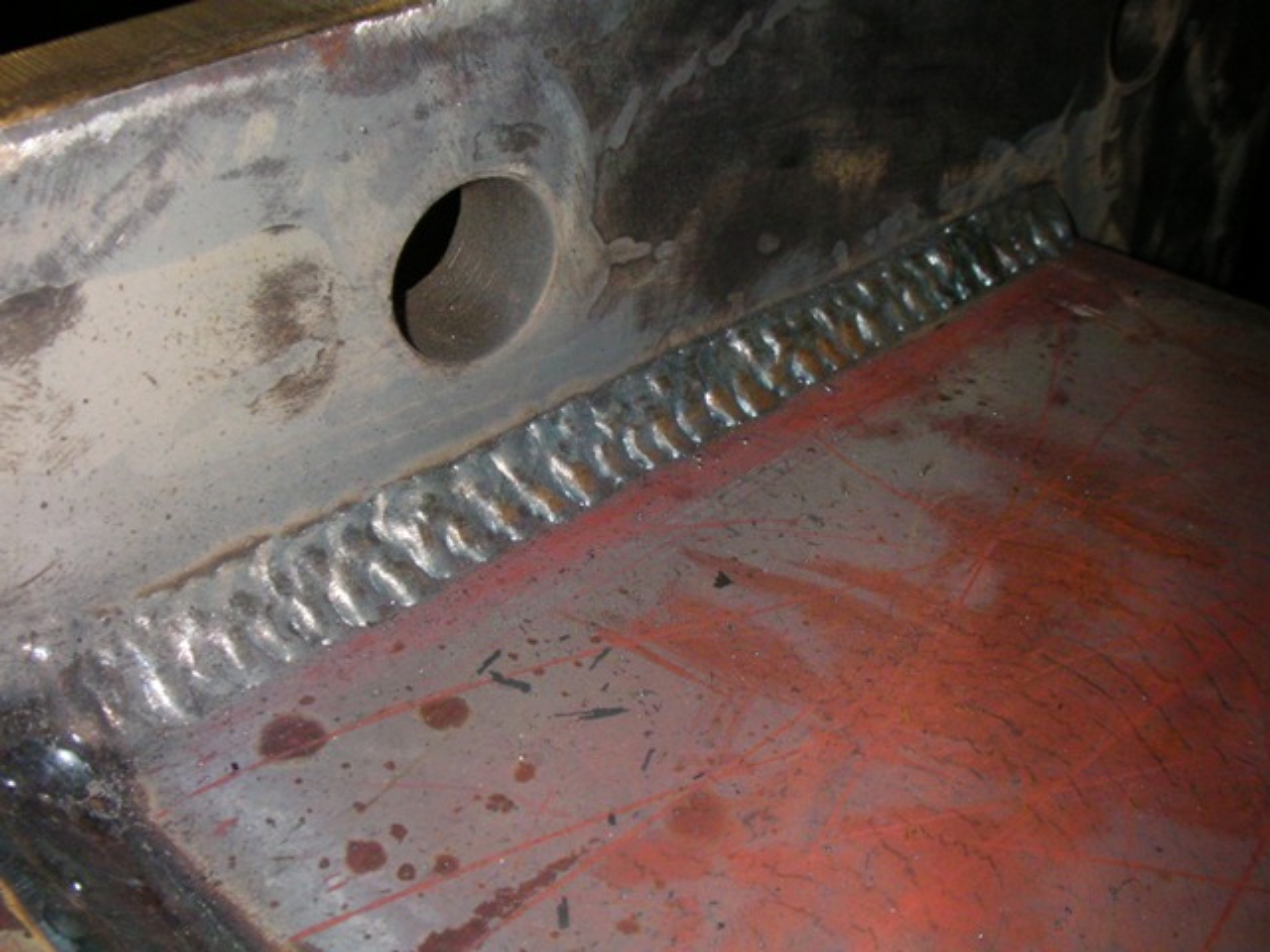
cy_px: 476
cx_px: 635
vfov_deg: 37.7
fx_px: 1394
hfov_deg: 49.0
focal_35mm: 38
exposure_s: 1/30
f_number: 5.6
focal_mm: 6.3
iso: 200
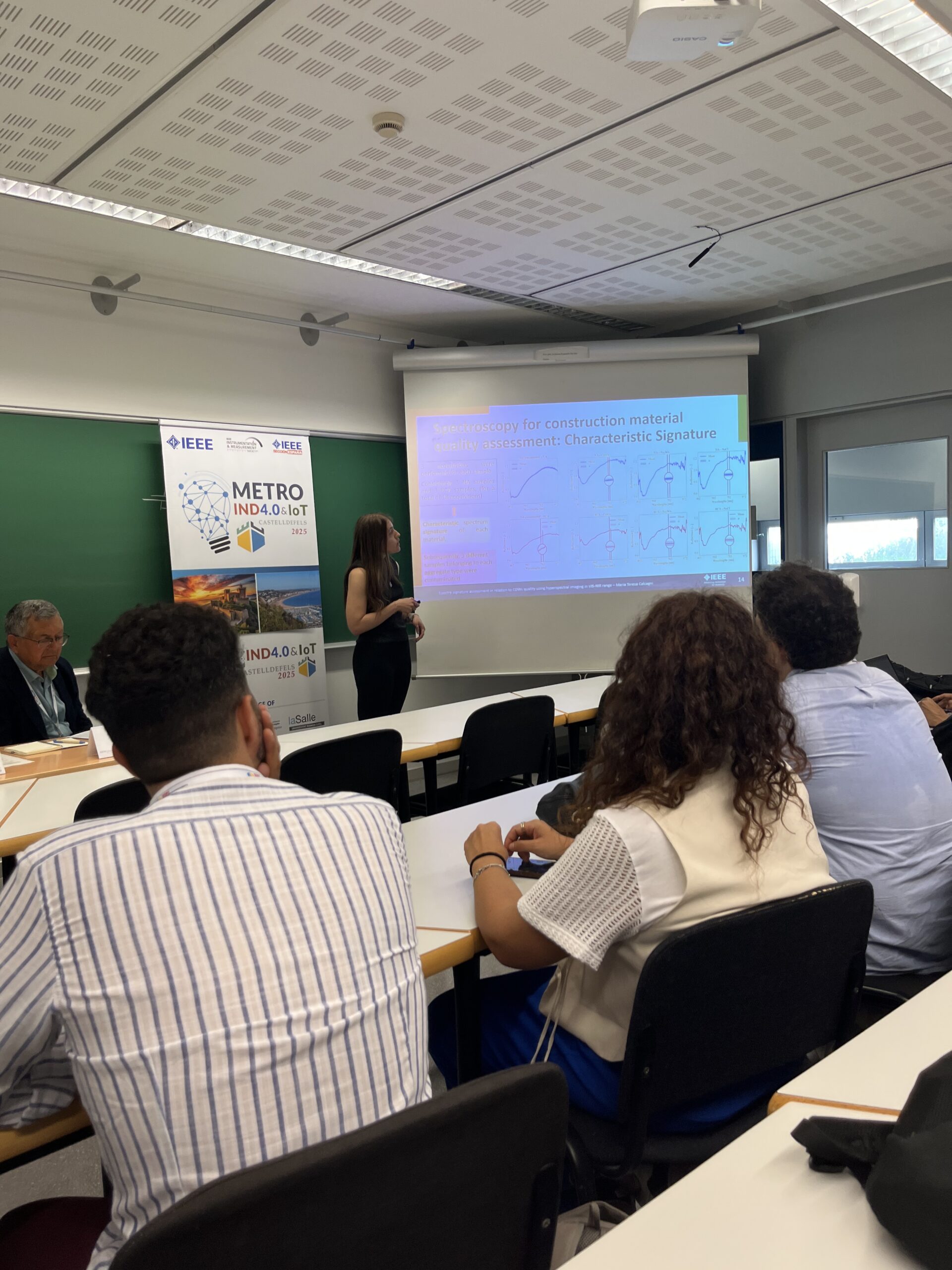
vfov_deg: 67.3
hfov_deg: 53.1
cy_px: 635
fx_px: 953
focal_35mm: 26
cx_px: 476
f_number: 1.6
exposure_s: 1/100
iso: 80
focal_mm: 5.1
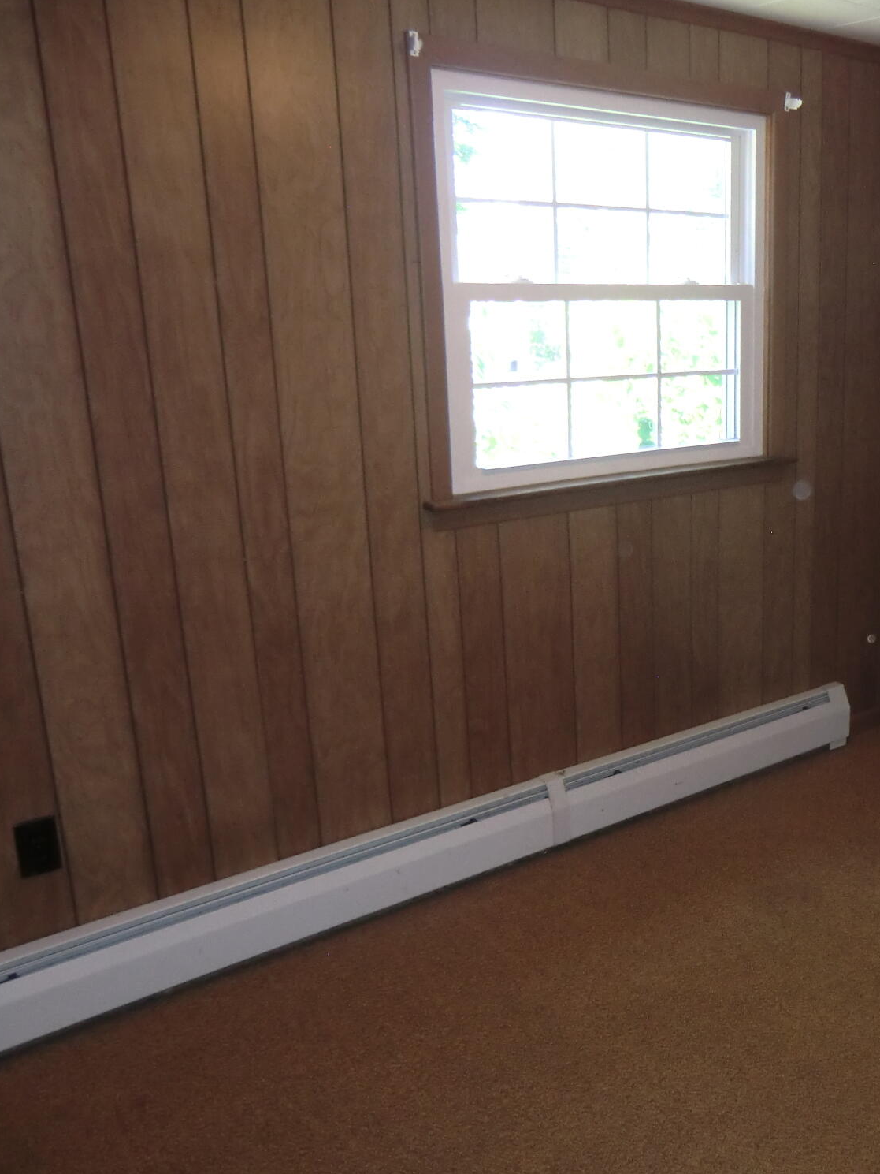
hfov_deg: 40.9
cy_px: 571
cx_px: 722
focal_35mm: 33
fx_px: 1118
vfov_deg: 55.3
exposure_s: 1/60
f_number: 3.2
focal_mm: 4.3
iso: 400
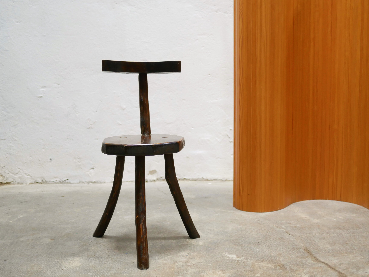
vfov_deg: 32.9
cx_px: 193
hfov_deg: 42.9
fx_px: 469
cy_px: 146
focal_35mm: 44
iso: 640
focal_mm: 20
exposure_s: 1/60
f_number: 1.7
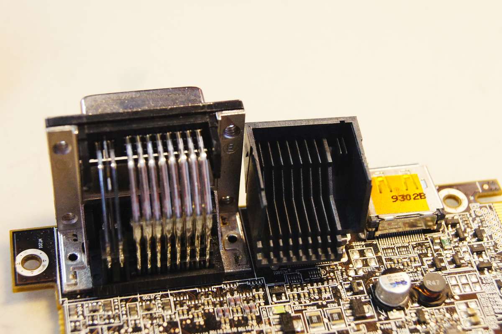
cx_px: 251
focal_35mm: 75
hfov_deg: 27.0
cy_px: 167
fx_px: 1045
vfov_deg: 18.2
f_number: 7.1
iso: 1600
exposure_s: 1/50
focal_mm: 50
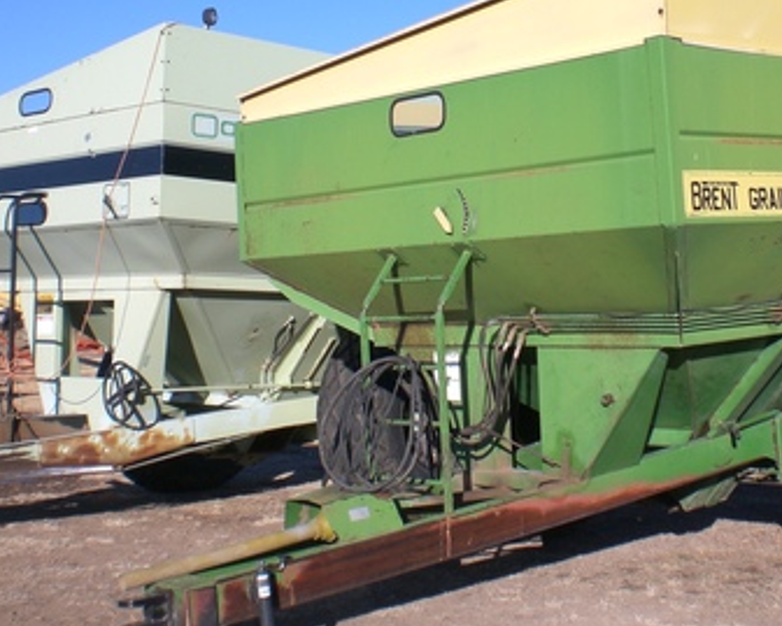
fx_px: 1389
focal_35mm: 60
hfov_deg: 31.2
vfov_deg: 25.3
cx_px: 533
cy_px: 209
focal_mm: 6.3
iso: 50
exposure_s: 1/500
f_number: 4.4
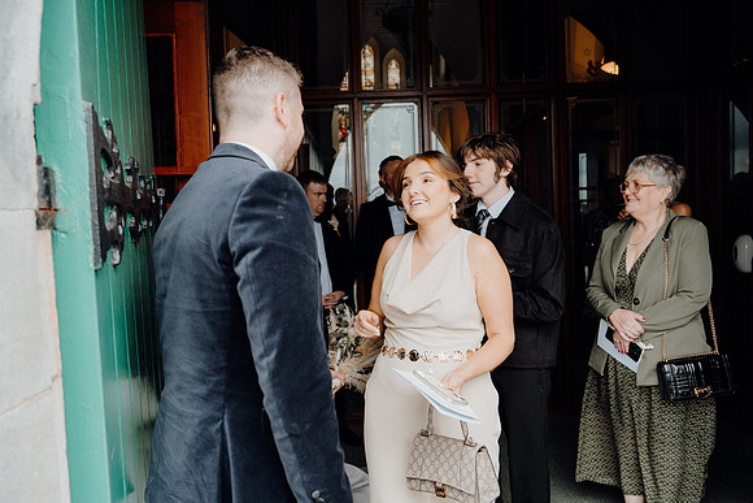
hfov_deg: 65.5
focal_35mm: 28
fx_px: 586
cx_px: 376
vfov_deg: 46.4
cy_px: 252
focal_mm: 28
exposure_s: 1/200
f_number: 3.5
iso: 250
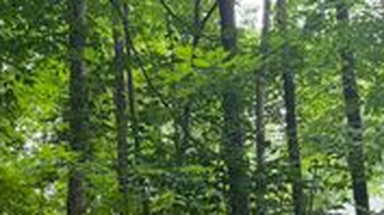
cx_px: -93
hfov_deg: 25.3
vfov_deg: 15.7
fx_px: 752
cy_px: 253
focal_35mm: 74
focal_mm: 6.76
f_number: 1.78
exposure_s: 1/150
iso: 200
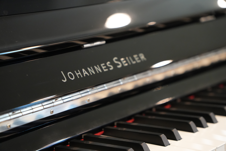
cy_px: 76
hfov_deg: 19.5
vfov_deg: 13.0
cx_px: 113
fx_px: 659
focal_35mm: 105
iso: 3200
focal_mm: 70
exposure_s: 1/125
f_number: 2.8
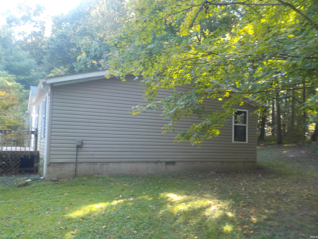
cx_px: 159
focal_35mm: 30
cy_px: 120
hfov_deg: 60.0
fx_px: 276
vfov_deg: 46.8
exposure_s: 1/40
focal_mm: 4.1
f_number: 3.3
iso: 125
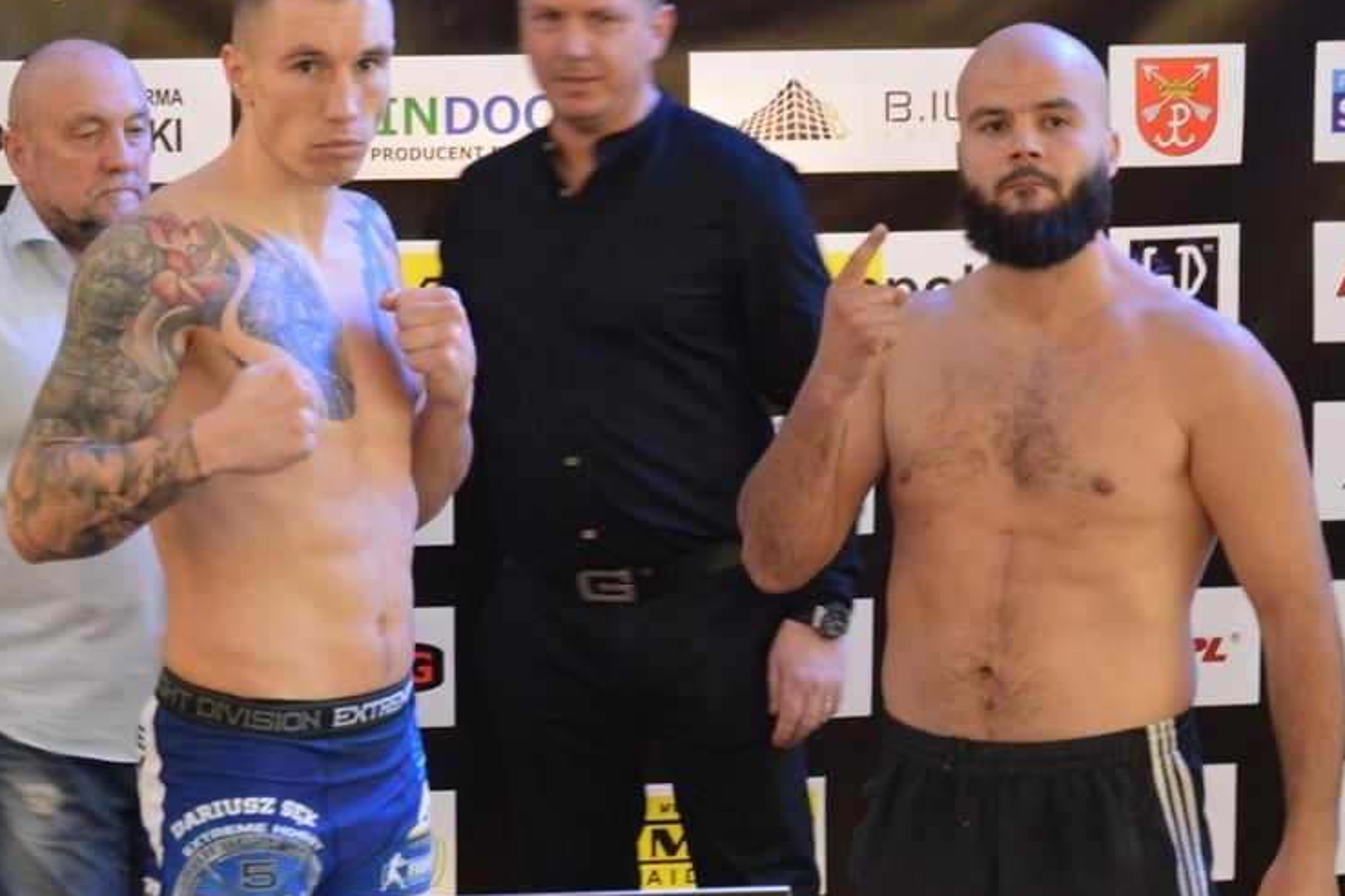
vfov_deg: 10.6
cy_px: 458
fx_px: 4819
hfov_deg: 15.9
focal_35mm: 129
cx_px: 663
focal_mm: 62
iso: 1600
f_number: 5.3
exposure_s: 1/15
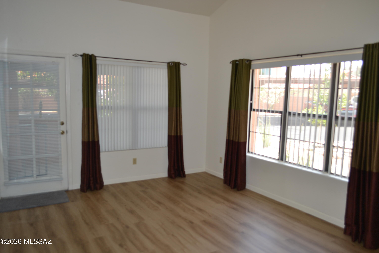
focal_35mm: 27
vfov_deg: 47.9
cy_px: 126
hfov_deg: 67.4
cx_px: 190
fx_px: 284
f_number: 4
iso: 140
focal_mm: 18
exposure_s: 1/125
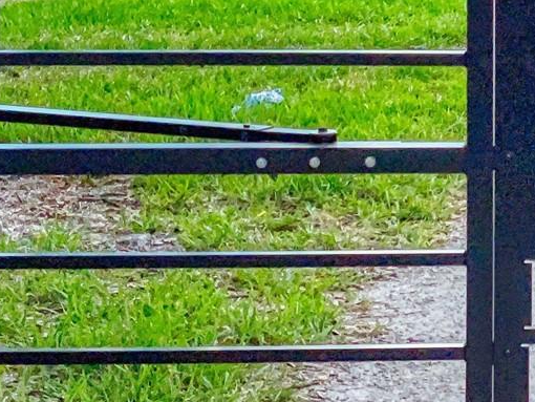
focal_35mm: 163
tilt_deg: -1.5
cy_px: -194
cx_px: 710
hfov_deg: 11.8
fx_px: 2520
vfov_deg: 8.9
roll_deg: -0.2
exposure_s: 1/2817
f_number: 2
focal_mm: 6
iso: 32
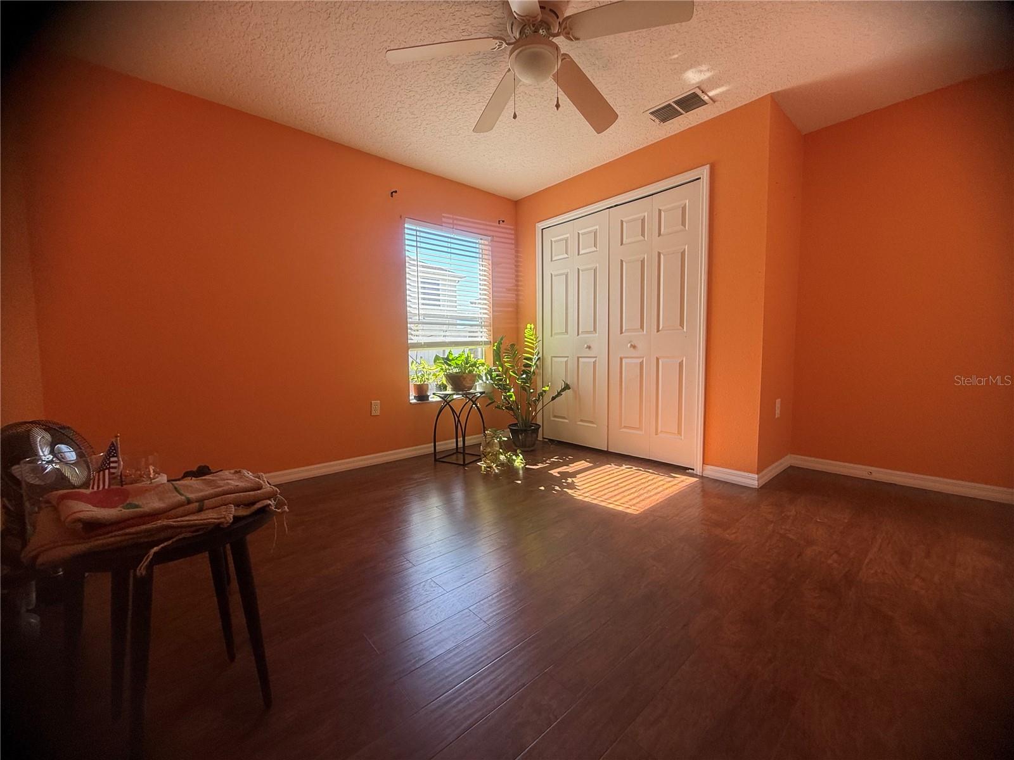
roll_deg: +0.3
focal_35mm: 14
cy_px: 380
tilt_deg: -3.3
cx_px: 507
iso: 64
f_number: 2.2
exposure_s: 1/120
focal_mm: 2.22
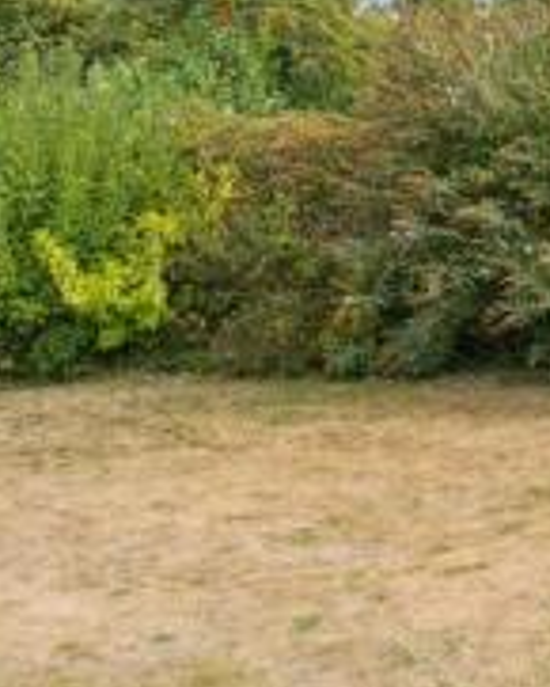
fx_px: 1240
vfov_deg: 30.9
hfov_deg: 19.1
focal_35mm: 61
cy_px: 271
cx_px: 988
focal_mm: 18
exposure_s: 1/4000
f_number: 5.6
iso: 2000
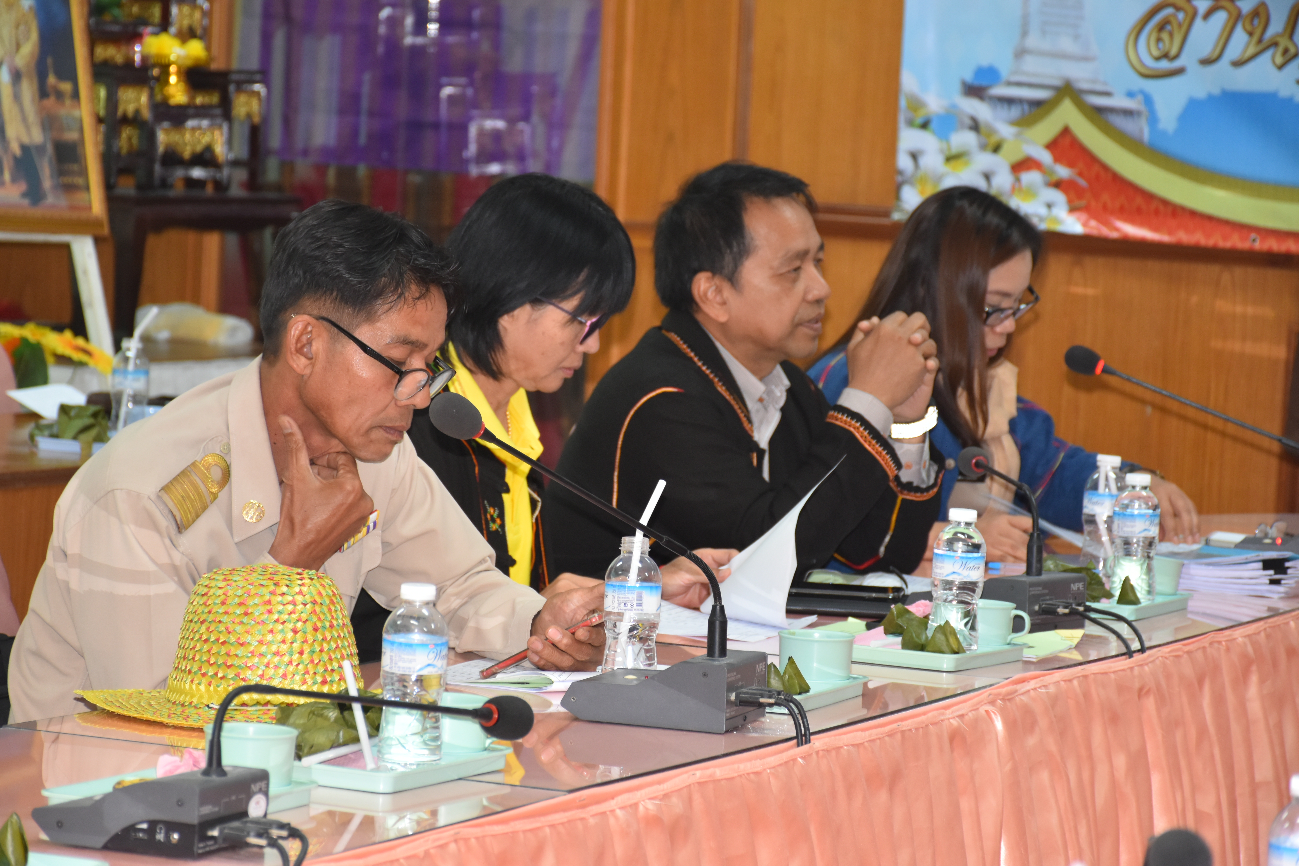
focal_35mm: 142
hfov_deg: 14.4
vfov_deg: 9.6
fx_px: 5141
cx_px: 650
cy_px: 433
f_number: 5.3
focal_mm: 95
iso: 800
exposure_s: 1/60
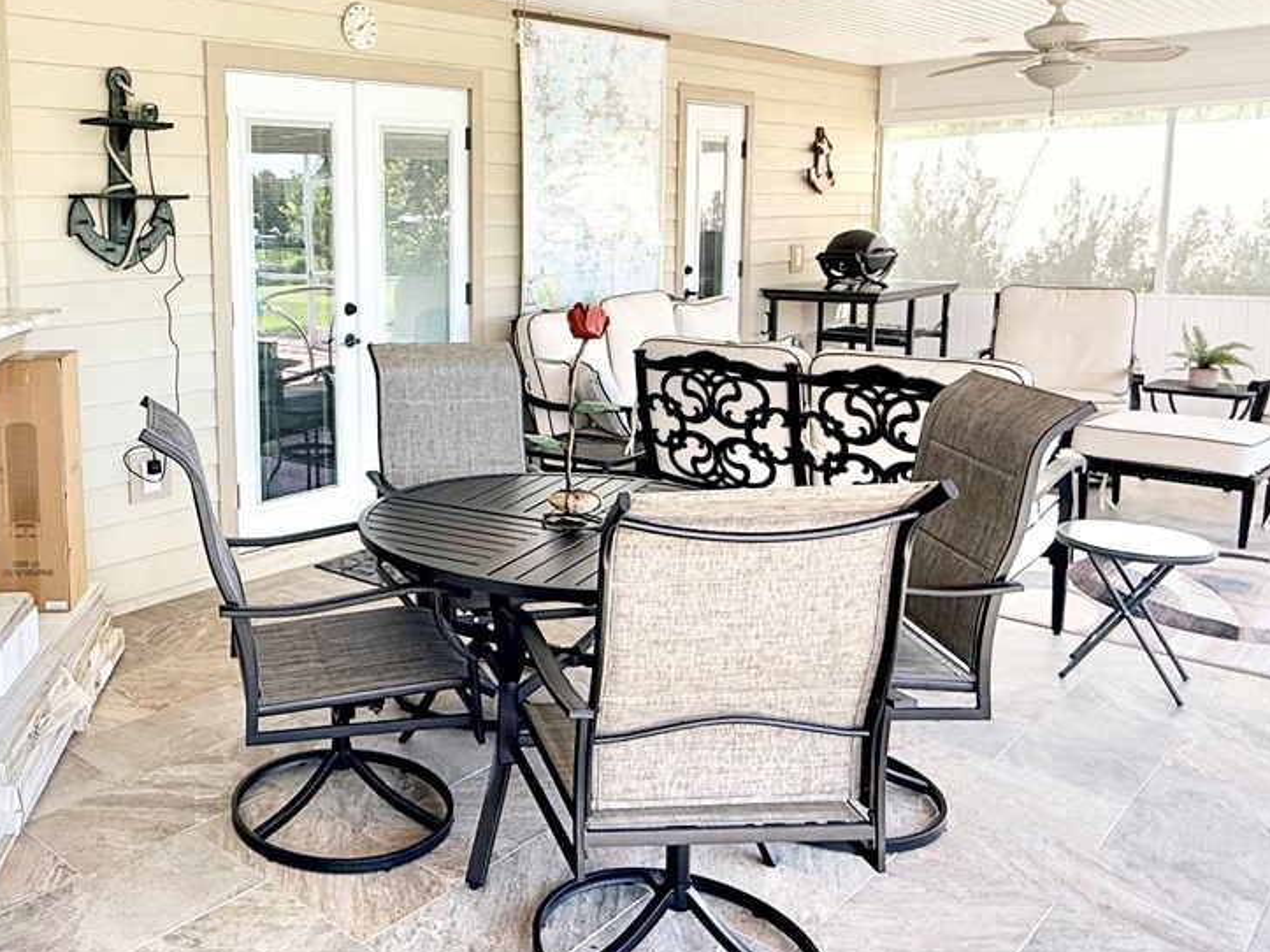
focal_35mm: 31
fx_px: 1137
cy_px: 358
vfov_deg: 45.1
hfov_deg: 55.1
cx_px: 293
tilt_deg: -8.0
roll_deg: +1.0
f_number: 2.2
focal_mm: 2.22
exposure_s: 1/115
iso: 50
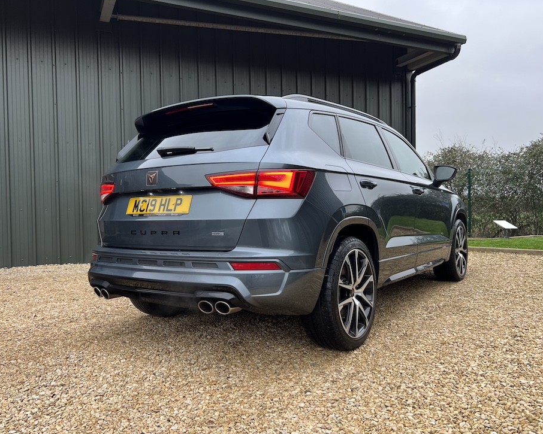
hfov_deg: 62.2
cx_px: 260
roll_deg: +1.7
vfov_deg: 51.5
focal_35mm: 28
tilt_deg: -0.4
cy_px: 211
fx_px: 450
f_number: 1.5
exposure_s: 1/121
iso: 40
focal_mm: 5.7
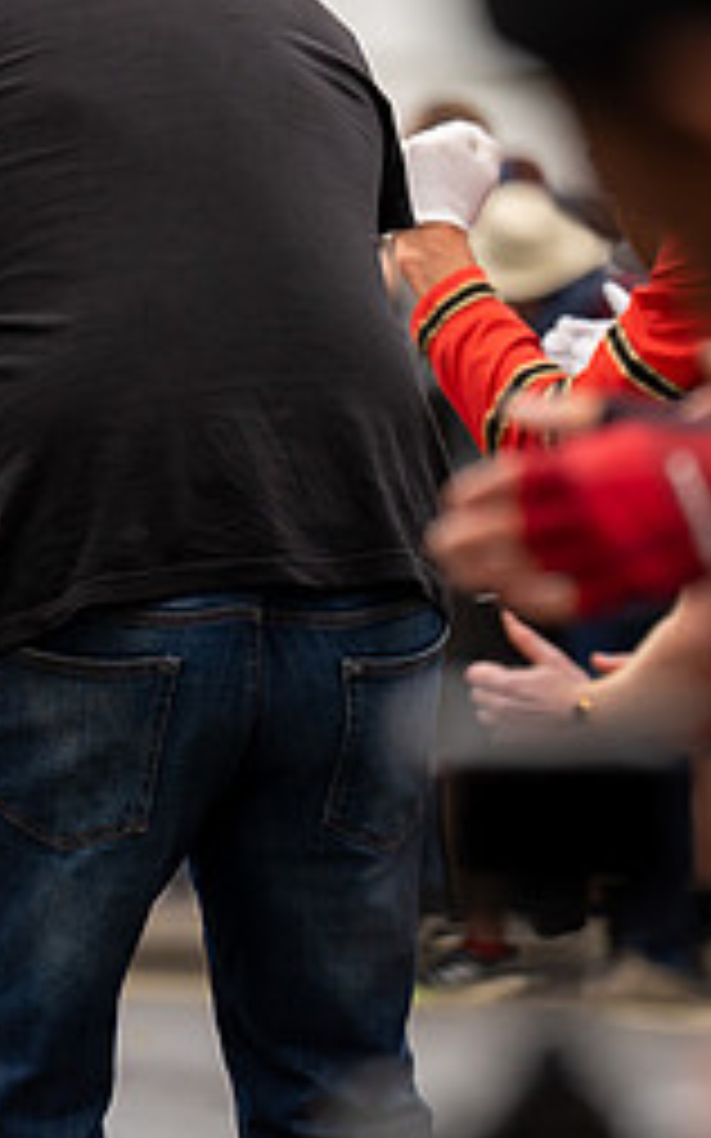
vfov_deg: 4.3
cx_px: -279
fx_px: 15169
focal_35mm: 489
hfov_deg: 2.7
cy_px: 223
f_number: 3.5
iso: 320
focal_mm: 138
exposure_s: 1/1000
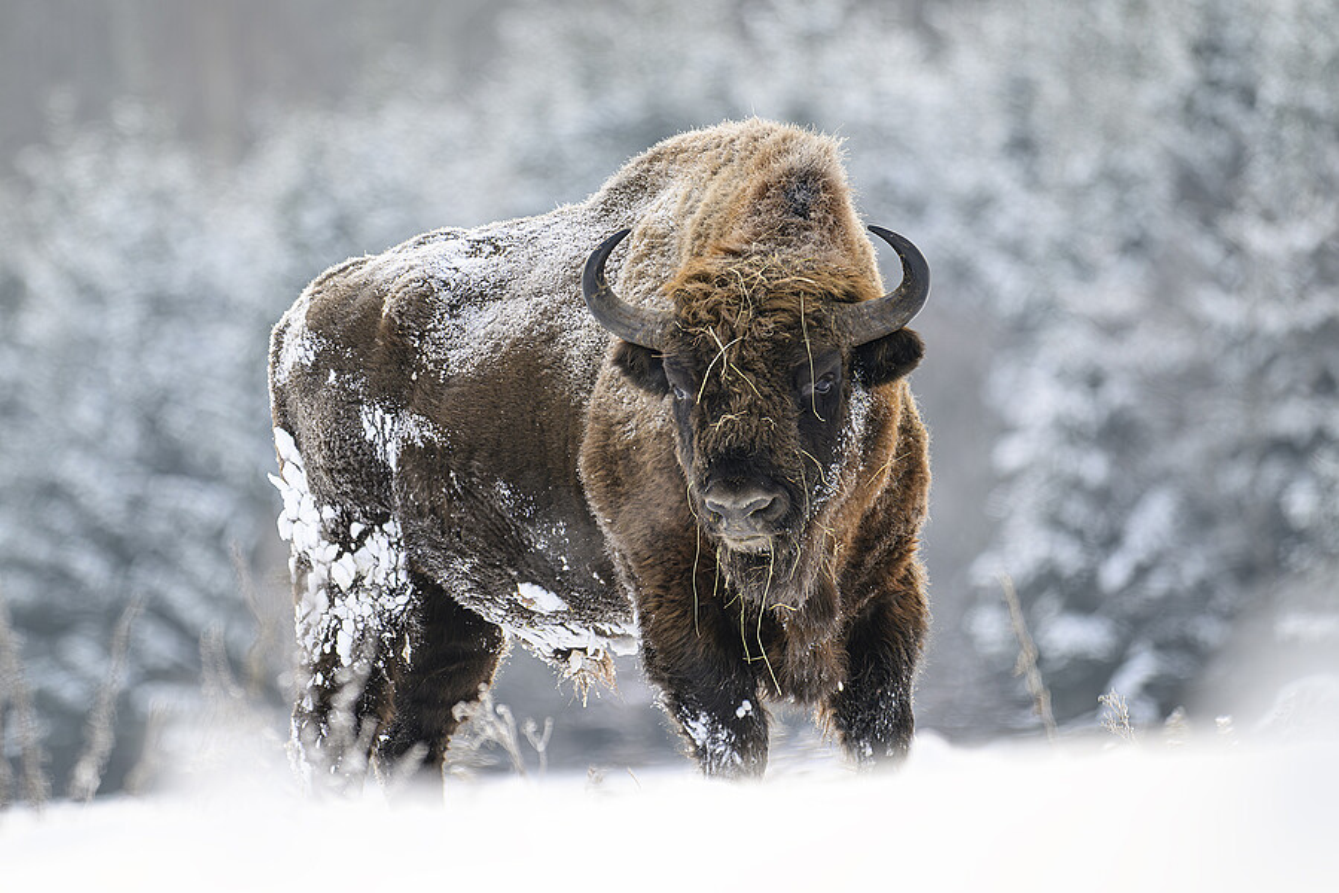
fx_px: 14877
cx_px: 670
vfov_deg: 3.4
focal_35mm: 400
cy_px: 446
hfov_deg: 5.2
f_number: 4.5
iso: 280
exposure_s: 1/200
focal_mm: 400
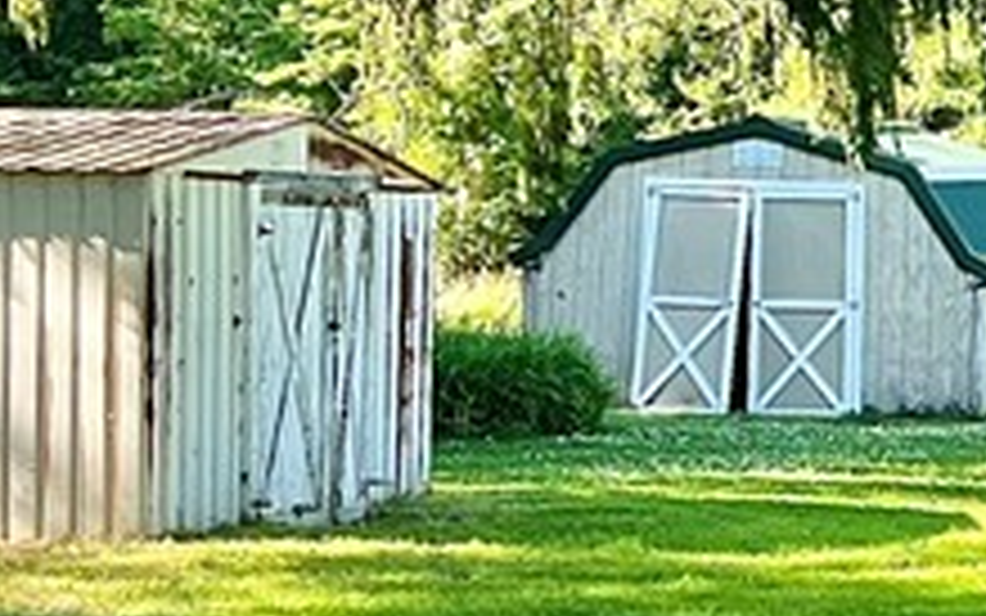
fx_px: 3467
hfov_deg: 15.0
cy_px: 306
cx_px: 1481
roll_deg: -1.2
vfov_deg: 10.2
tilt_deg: -1.3
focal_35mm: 129
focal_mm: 5.1
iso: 50
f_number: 1.6
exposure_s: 1/688
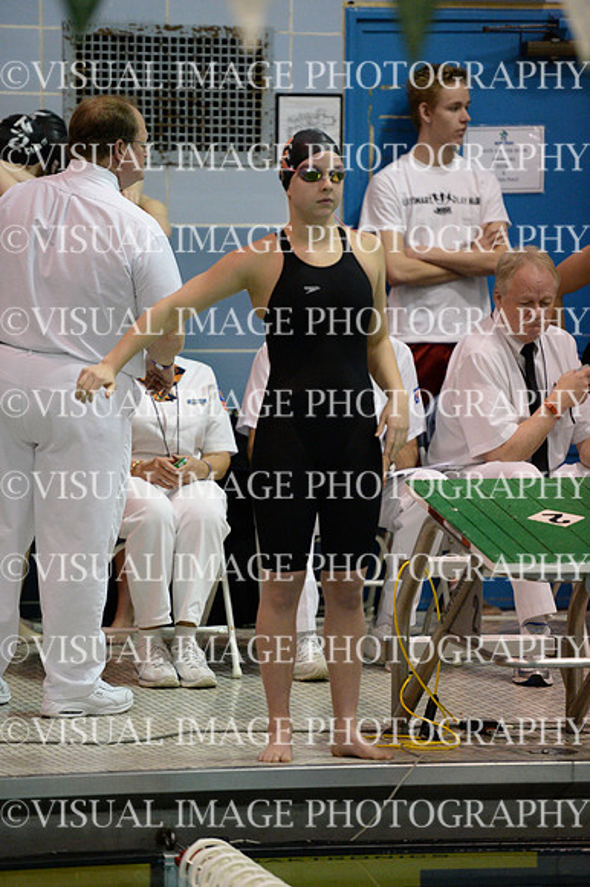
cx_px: 295
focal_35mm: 200
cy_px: 444
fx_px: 4922
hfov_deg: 6.9
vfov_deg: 10.3
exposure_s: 1/500
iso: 6400
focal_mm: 200
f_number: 2.8
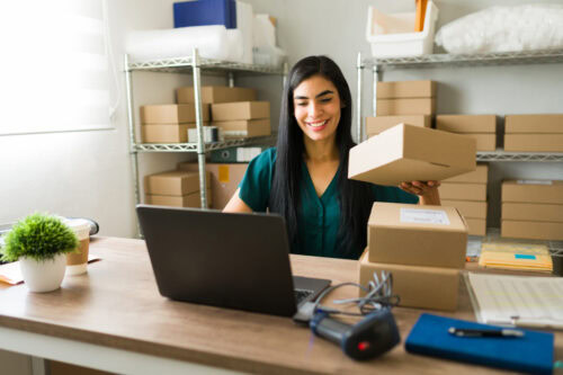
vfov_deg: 37.8
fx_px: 547
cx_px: 282
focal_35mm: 35
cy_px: 188
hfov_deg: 54.5
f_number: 1.8
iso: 640
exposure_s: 1/100
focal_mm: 35
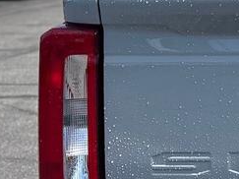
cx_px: 508
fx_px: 945
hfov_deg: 12.4
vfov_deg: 10.6
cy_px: -32
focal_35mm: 137
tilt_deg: -0.4
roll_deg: -0.4
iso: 50
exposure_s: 1/3831
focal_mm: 5.96
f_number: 1.6
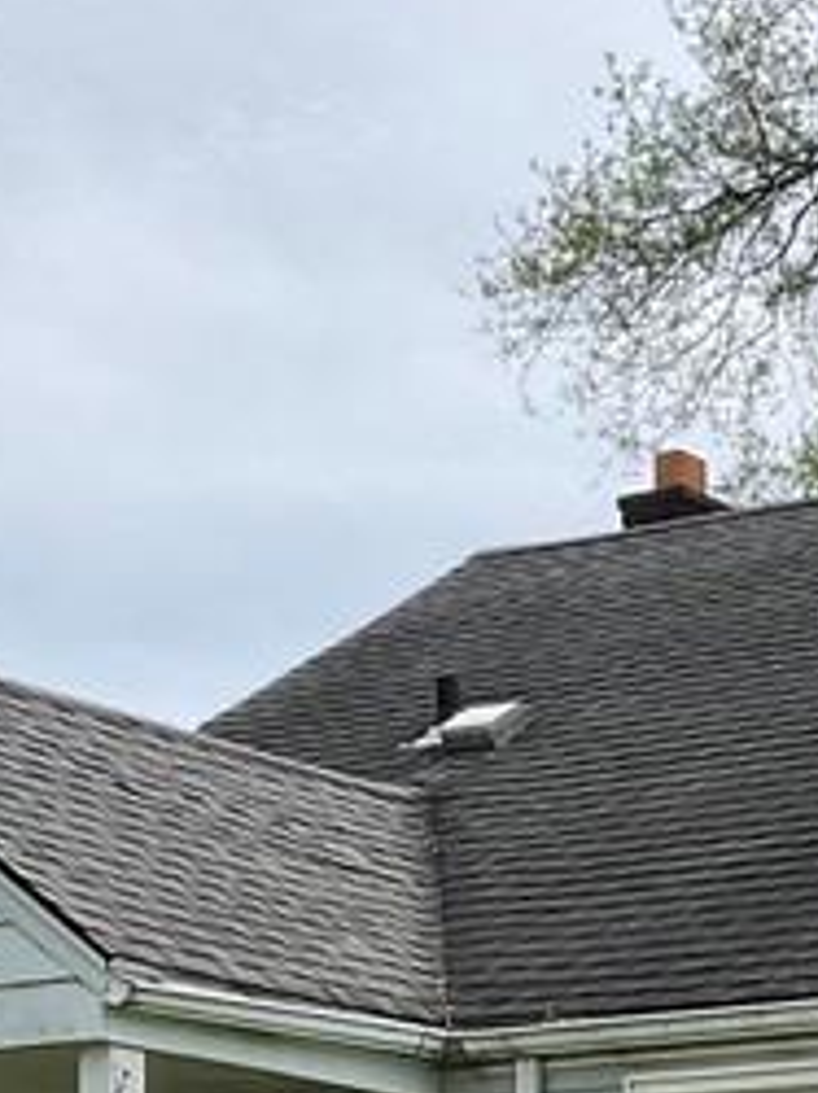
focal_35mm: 119
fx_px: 3756
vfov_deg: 15.8
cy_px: 1412
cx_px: 1159
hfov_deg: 12.0
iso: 16
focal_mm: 3
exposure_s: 1/2058
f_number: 1.8
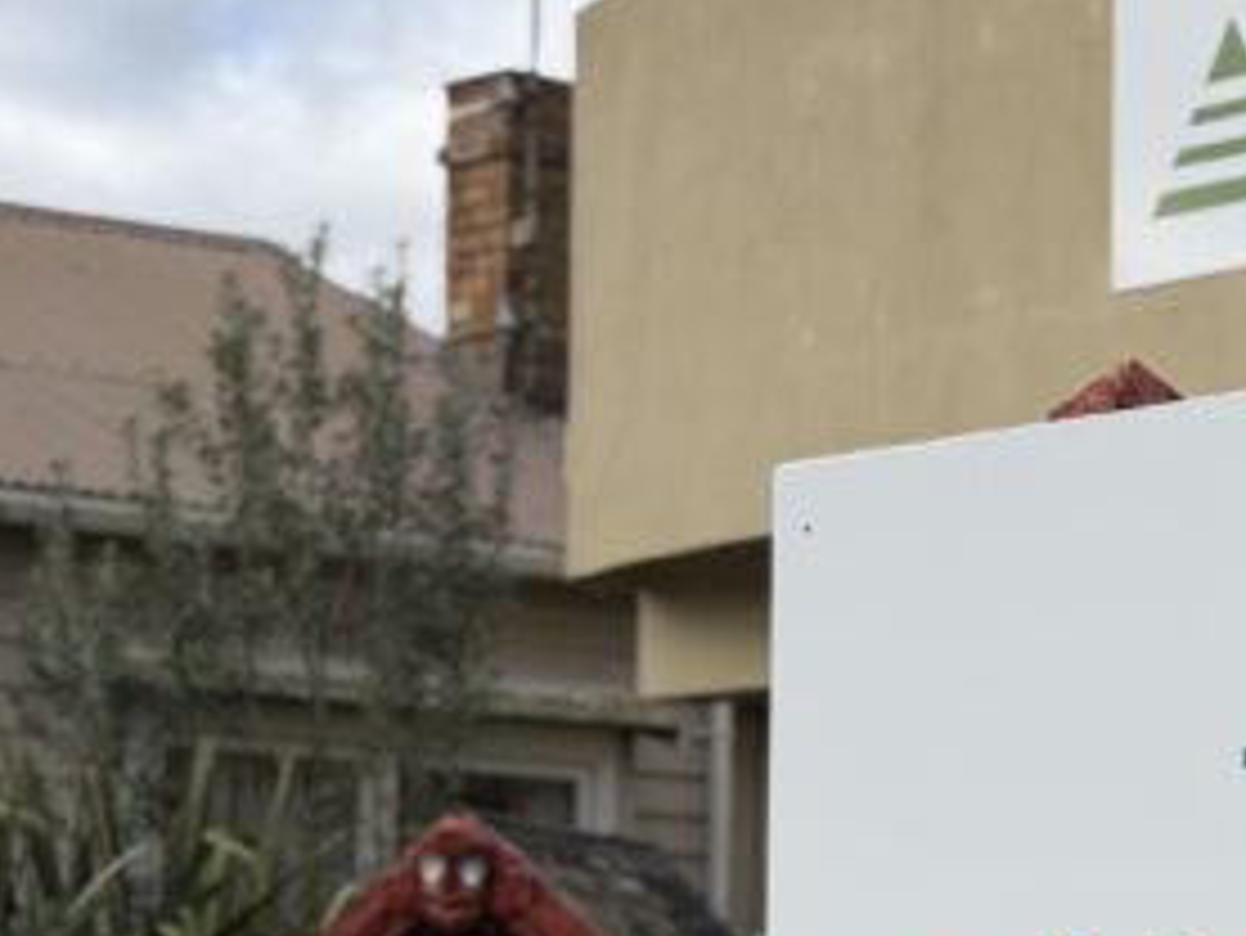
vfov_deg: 11.0
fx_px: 4789
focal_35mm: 133
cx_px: 1682
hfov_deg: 14.1
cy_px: 999
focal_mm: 6.76
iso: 64
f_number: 1.78
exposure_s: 1/4098
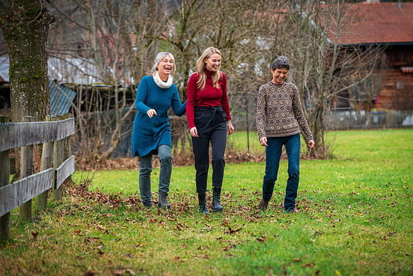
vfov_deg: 7.3
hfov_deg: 10.9
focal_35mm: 189
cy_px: 141
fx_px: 2170
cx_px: 209
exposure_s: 1/320
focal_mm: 180
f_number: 5
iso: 800
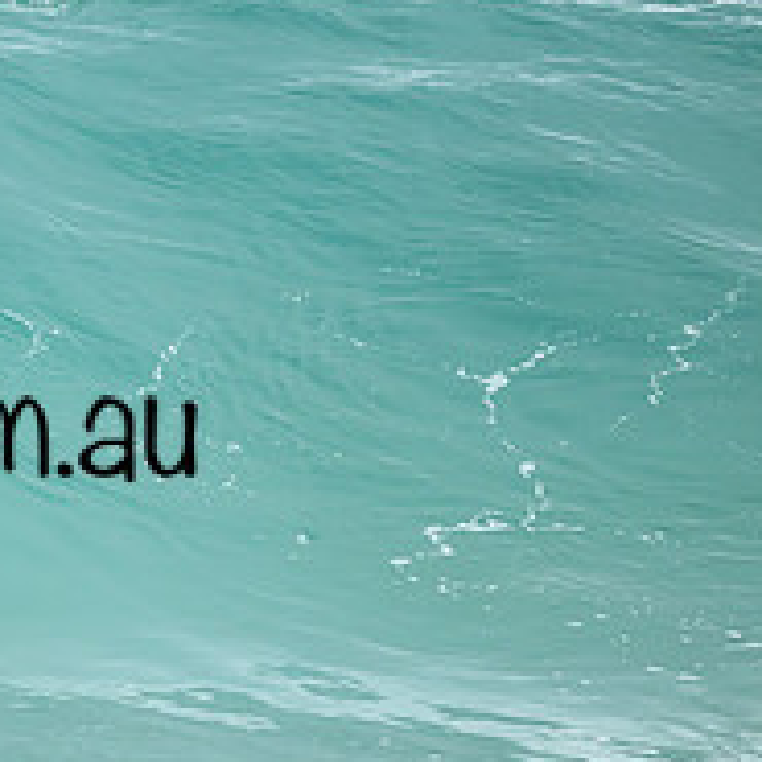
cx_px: -239
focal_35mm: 2130
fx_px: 53047
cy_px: 381
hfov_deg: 0.8
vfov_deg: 0.8
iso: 640
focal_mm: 800
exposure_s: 1/2000
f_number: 6.3
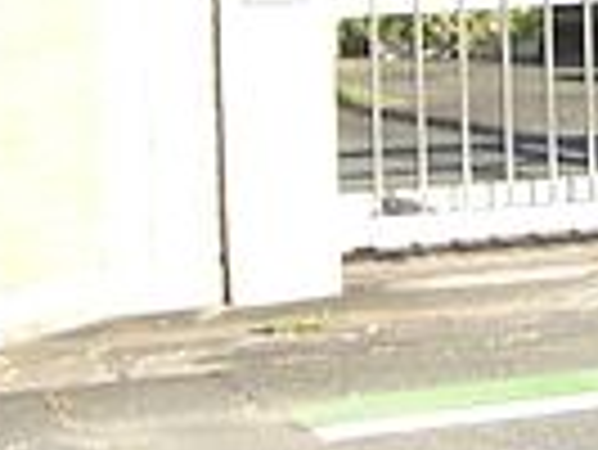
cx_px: 1138
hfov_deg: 10.7
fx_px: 2957
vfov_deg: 8.4
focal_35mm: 171
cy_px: -324
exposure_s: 1/400
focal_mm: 6.2
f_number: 4.3
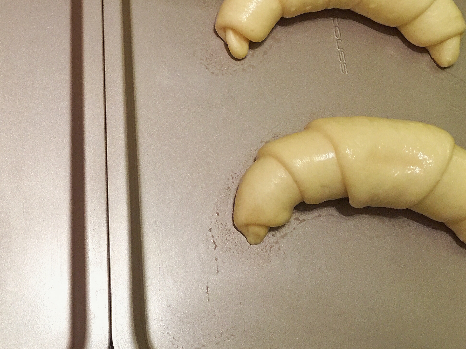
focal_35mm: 49
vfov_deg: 29.0
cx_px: 84
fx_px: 660
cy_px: 71
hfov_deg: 37.3
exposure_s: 1/17
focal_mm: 4.15
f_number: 2.2
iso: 100
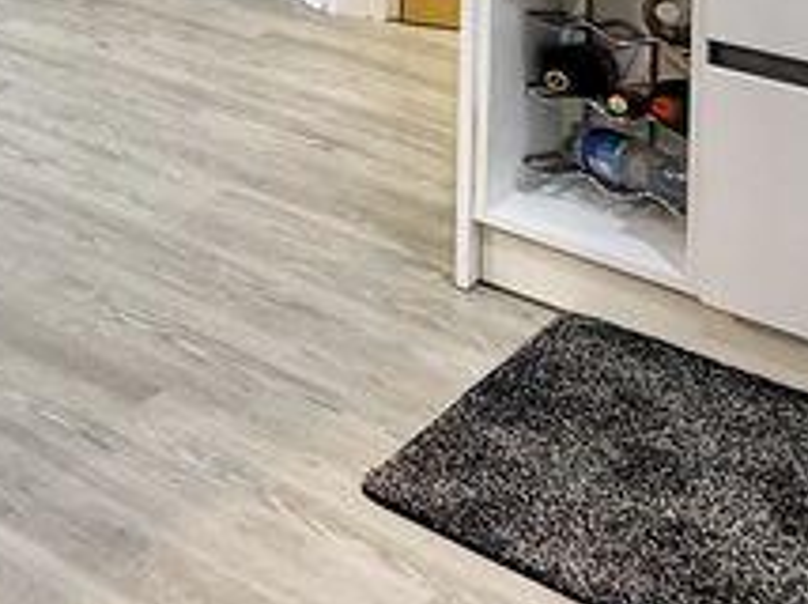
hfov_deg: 21.0
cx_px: -600
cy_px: -510
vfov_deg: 17.4
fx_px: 1562
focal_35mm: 67
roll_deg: -0.9
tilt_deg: +0.2
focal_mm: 2.22
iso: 250
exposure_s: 1/100
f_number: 2.2
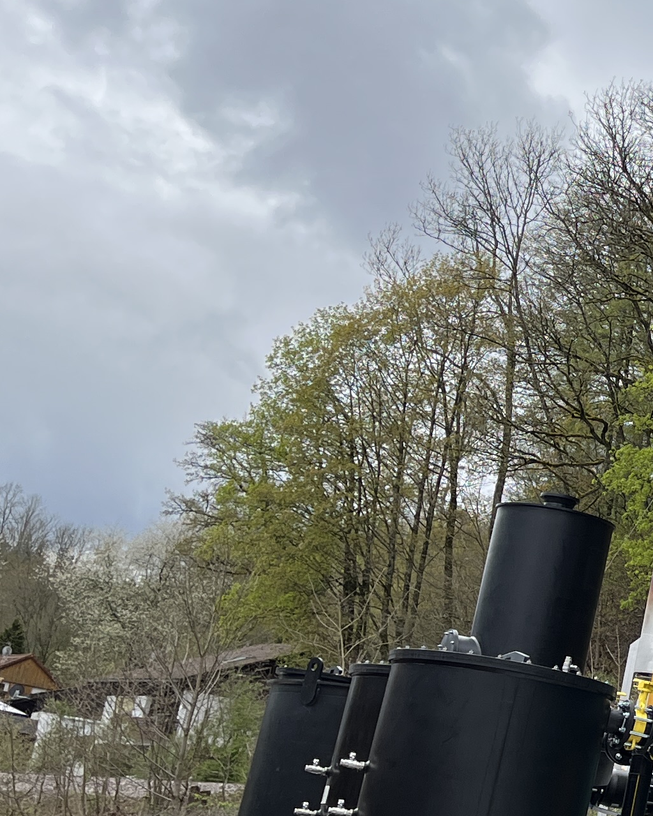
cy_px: 489
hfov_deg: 16.1
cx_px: 1184
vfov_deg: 23.8
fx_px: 1933
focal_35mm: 80
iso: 50
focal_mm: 5.1
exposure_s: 1/1266
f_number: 1.6
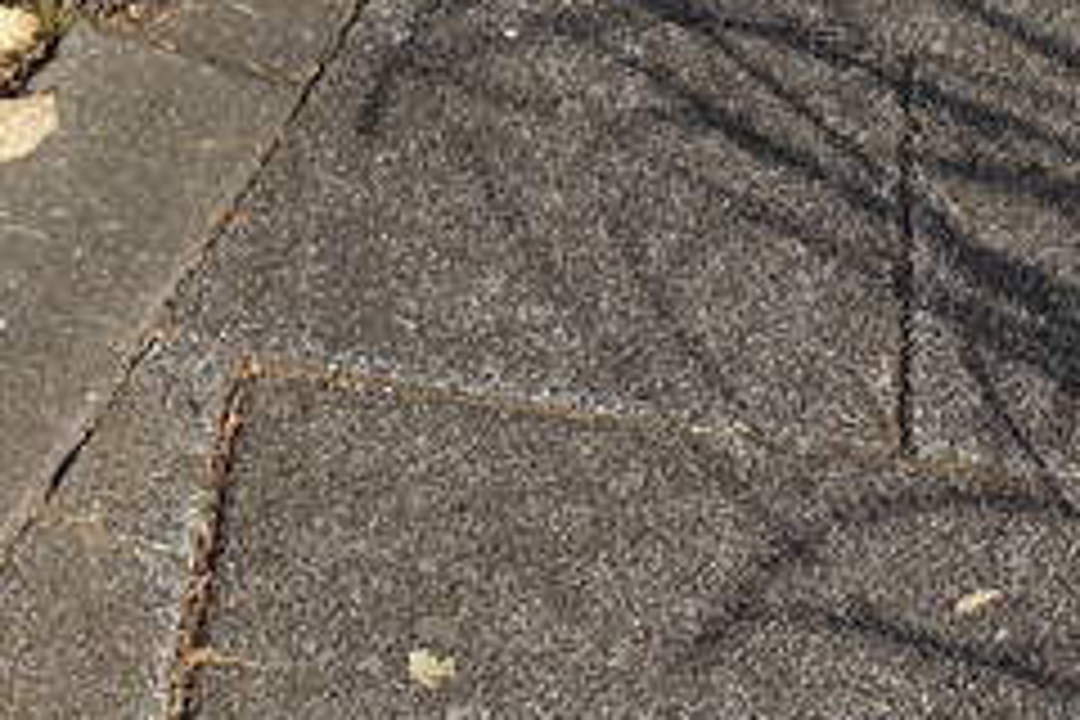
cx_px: -432
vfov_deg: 8.1
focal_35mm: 160
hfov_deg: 12.3
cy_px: -846
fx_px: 4800
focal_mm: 11.69
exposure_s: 1/800
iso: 125
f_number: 4
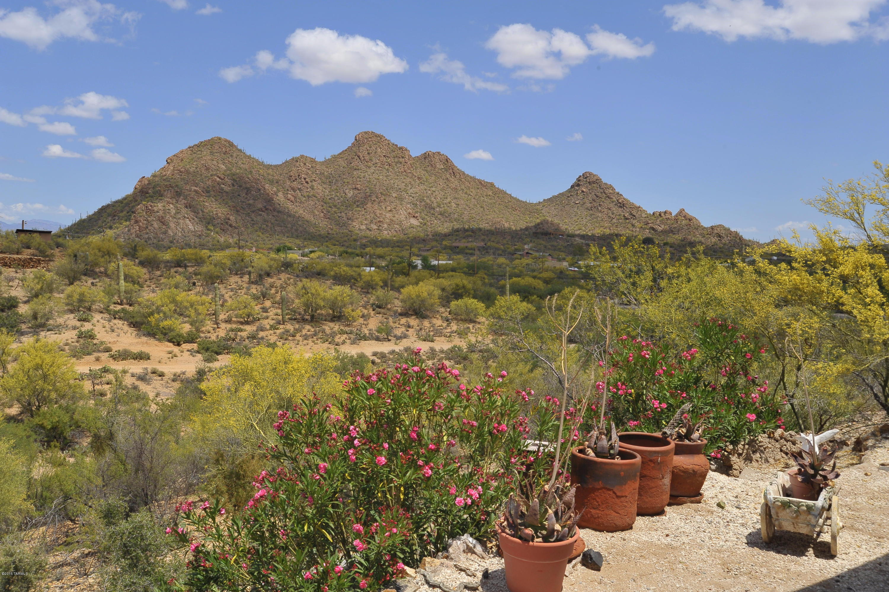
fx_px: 740
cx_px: 444
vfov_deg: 43.6
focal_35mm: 30
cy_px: 296
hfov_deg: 62.0
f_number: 14
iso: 250
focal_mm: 30
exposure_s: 1/320
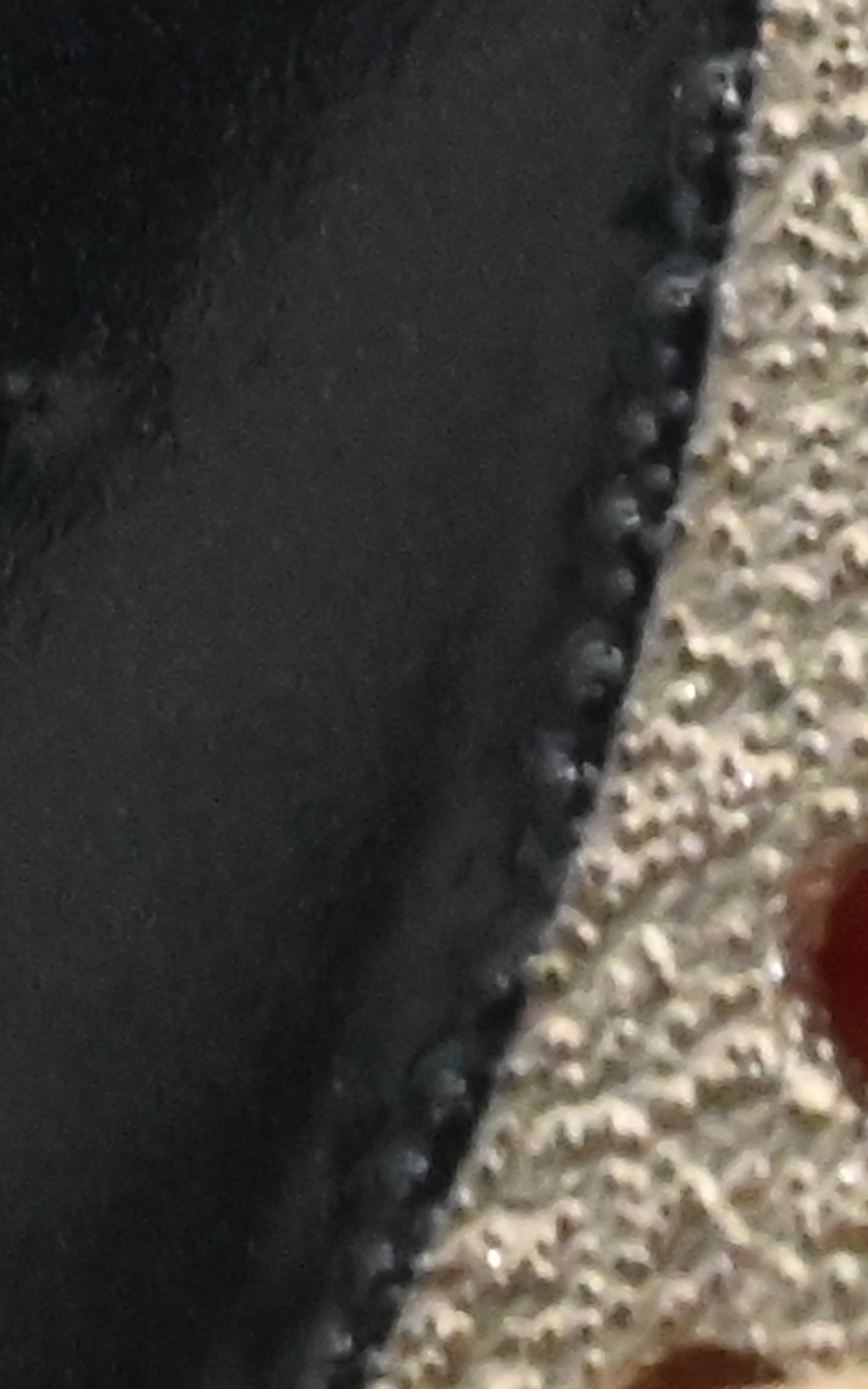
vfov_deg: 3.6
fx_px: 21608
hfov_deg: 2.3
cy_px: -2219
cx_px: 243
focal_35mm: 571
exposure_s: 1/400
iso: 7200
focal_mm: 70
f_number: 18
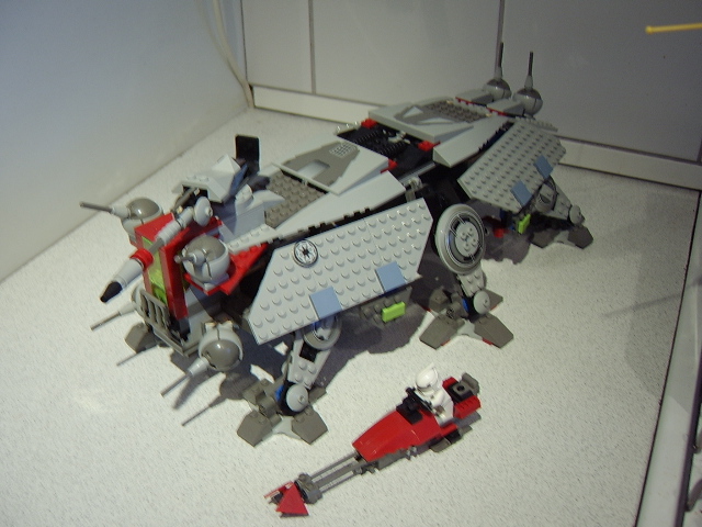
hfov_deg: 58.4
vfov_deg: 45.4
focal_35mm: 31
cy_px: 264
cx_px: 351
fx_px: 629
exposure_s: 1/13
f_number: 2.7
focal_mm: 8.13
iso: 100
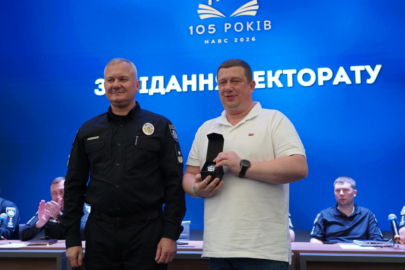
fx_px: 461
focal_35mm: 41
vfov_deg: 32.6
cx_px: 202
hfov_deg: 47.4
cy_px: 135
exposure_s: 1/160
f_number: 4
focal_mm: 41
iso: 1600
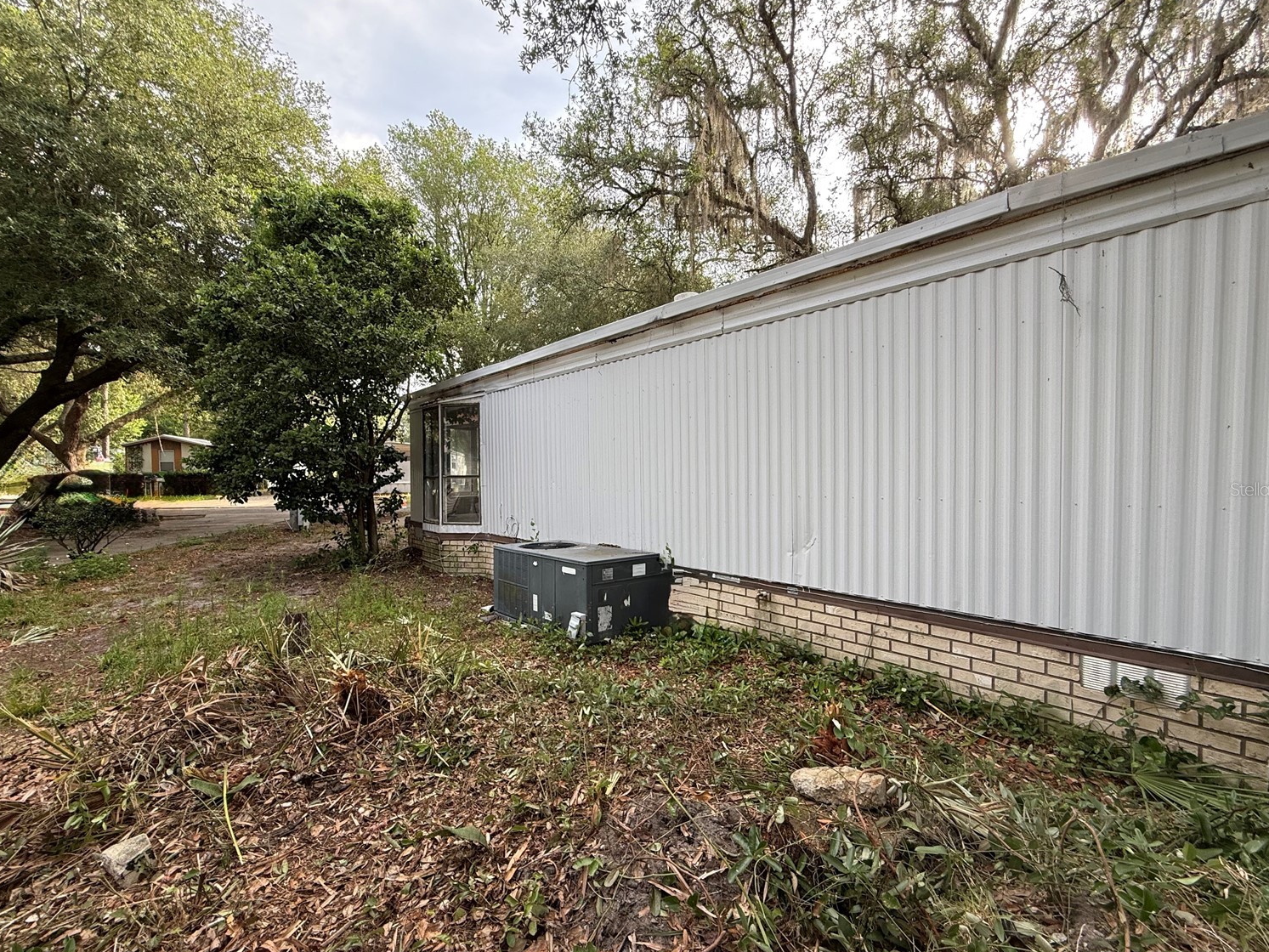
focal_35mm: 15
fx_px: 550
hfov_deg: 98.2
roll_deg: +0.9
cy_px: 489
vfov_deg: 81.7
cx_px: 631
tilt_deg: -1.6
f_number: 2.2
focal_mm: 2.22
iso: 50
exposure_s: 1/180
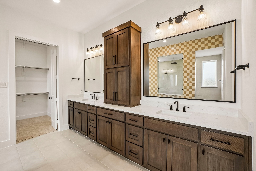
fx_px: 107
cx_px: 128
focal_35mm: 15
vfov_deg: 77.3
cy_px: 86
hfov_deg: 100.4
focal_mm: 10
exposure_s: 1/60
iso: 400
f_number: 8
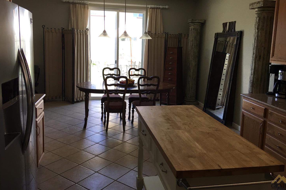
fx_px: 246
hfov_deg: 60.3
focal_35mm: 31
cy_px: 82
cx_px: 145
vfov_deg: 42.2
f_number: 2.2
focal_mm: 4.15
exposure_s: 1/40
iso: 32
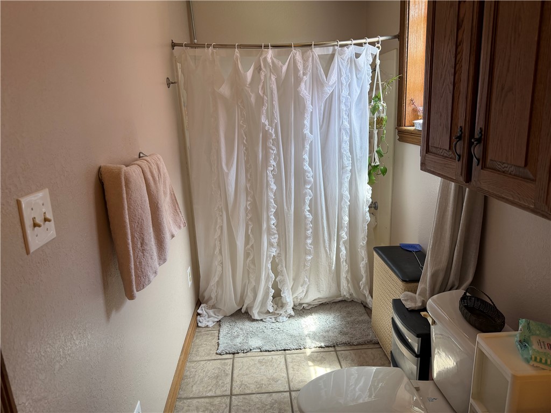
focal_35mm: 24
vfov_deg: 56.8
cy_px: 206
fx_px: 382
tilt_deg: -14.8
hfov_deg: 71.6
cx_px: 276
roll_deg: +3.9
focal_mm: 6.76
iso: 160
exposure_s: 1/120
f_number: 1.78
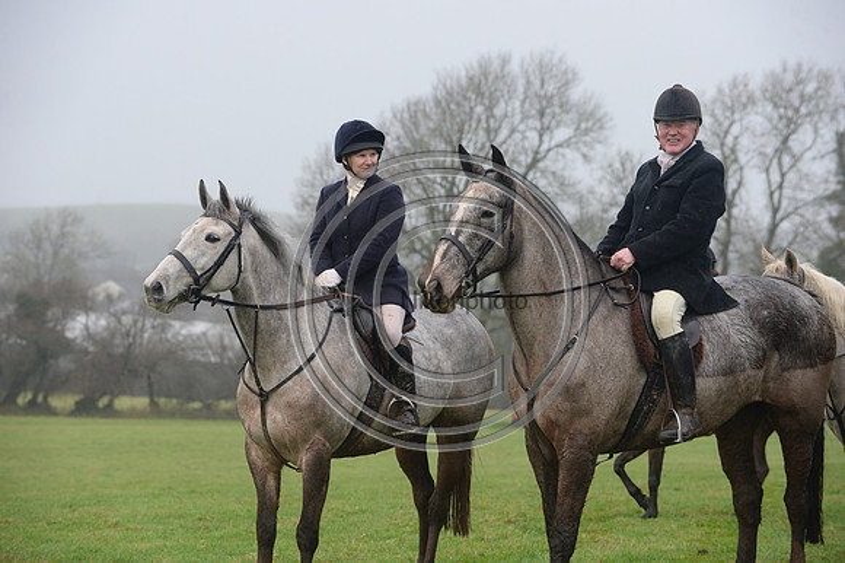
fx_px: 2932
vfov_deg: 11.0
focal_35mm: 125
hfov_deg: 16.4
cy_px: 282
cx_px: 422
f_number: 5
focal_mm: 125
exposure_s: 1/800
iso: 1600
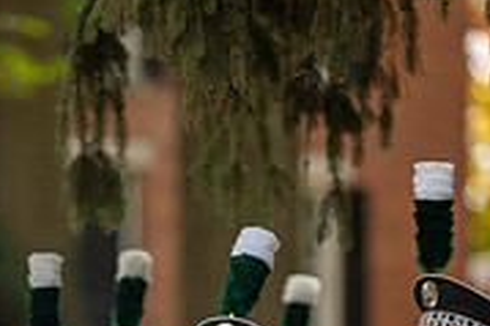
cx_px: 104
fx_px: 8812
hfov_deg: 3.2
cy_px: 496
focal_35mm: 648
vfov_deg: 2.1
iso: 160
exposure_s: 1/500
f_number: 2.8
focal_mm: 200
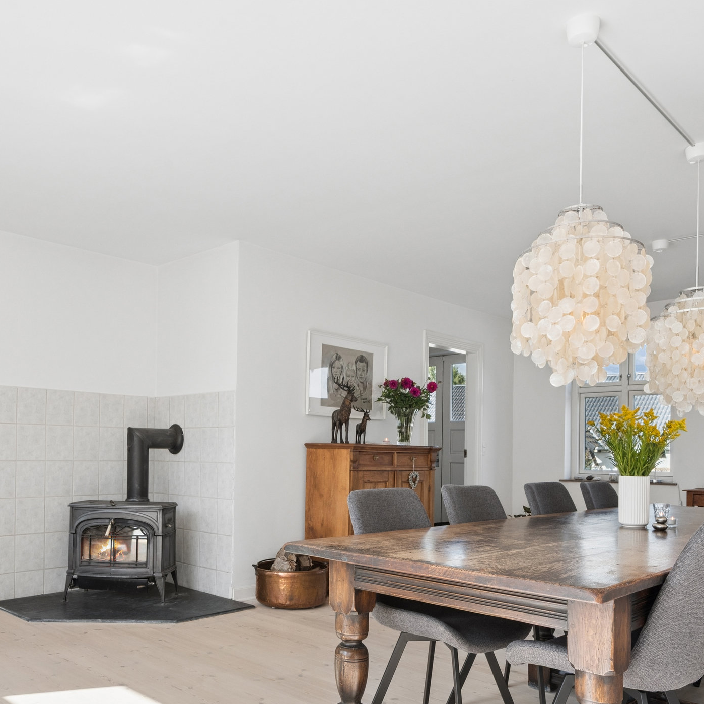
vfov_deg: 51.8
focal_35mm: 31
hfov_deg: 52.3
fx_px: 713
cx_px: 301
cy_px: 456
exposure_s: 1/80
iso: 400
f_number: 13
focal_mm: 17
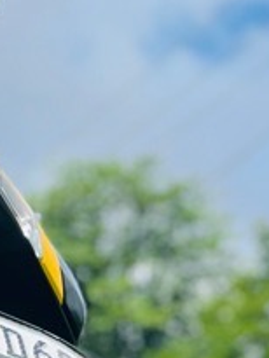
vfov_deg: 11.0
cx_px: -175
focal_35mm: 162
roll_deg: +3.0
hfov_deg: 8.9
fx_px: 1677
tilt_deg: -3.8
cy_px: 740
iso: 50
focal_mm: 5.1
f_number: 1.6
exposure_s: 1/1325
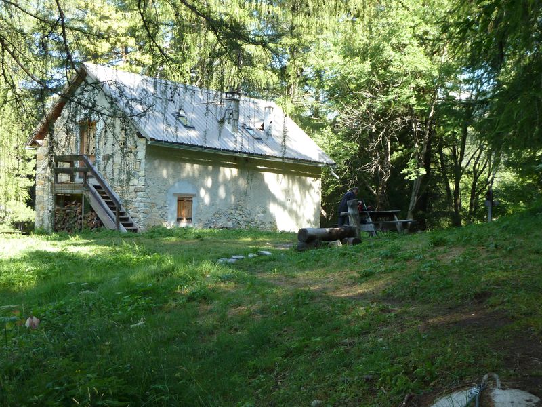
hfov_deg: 39.7
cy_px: 204
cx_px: 271
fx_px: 752
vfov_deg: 30.3
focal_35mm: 48
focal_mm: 7.9
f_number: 3.8
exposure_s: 1/50
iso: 80
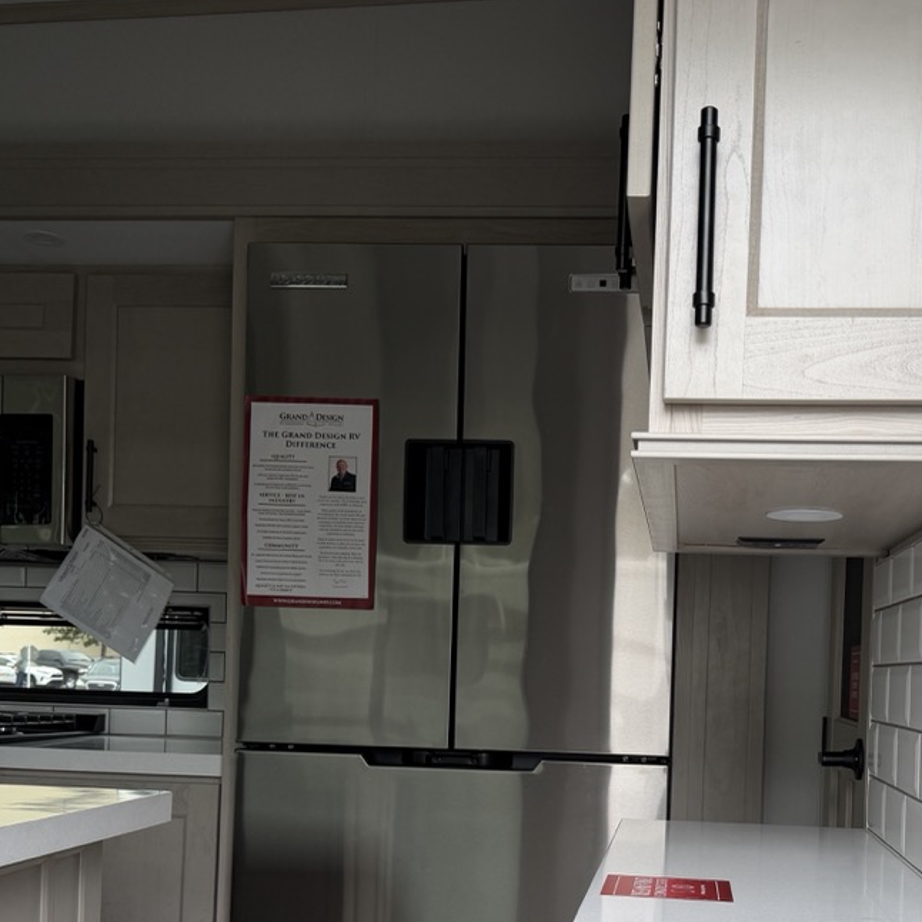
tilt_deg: -0.1
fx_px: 1266
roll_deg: -0.8
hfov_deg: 39.7
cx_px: 597
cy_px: 672
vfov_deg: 39.1
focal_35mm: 42
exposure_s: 1/612
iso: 80
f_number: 1.78
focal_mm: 6.76
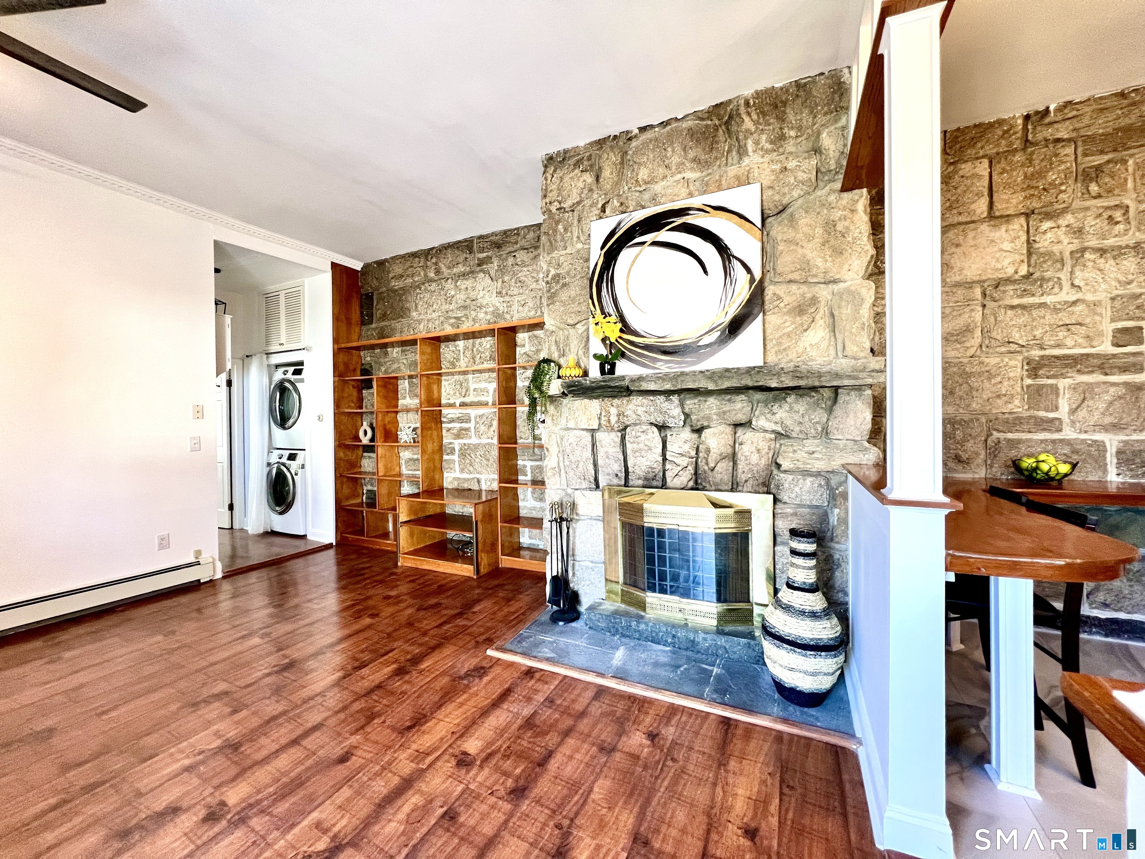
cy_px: 430
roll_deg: +0.6
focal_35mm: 13
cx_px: 572
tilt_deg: -1.3
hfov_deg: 106.2
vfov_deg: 89.9
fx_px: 430
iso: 250
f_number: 1.8
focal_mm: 1.57
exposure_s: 1/60
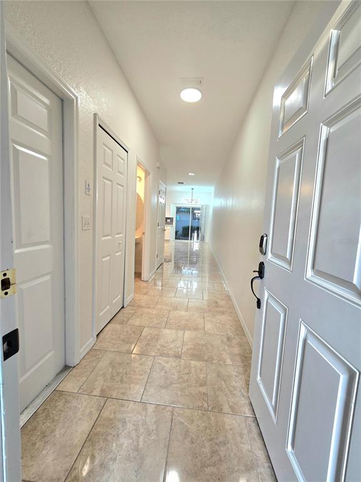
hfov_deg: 89.9
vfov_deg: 106.2
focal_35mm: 13
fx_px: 181
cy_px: 241
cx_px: 180
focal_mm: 2.2
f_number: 2.2
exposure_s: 1/60.2
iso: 100
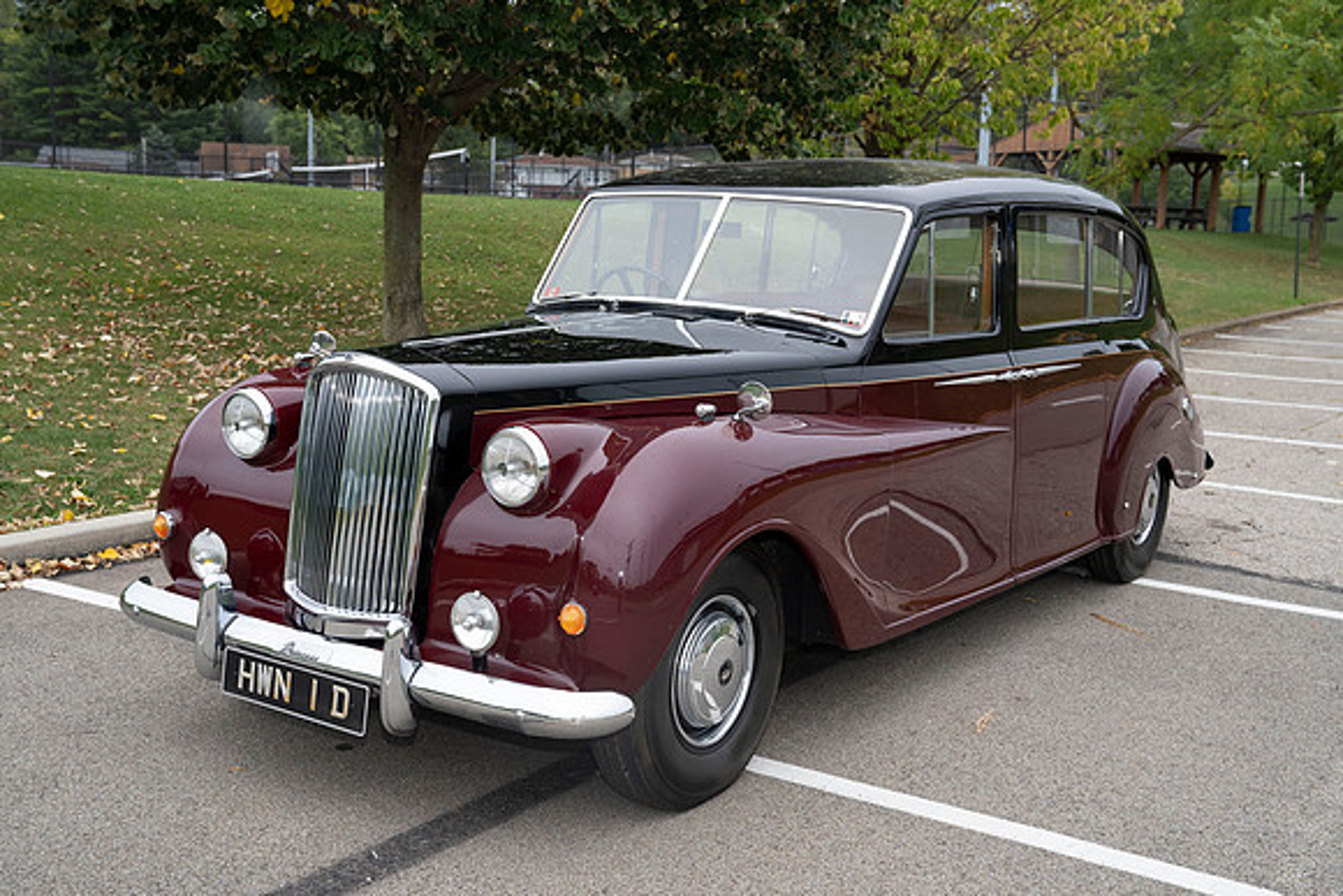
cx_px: 672
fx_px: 1530
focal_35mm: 41
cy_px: 448
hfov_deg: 47.4
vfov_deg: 32.6
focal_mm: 41
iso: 400
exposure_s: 1/500
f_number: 5.6
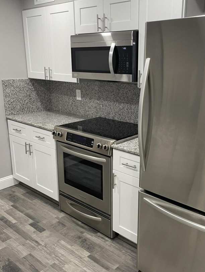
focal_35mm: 34
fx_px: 268
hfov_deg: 41.6
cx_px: 123
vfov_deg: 53.9
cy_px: 135
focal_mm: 4.2
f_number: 1.6
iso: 100
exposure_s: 1/60
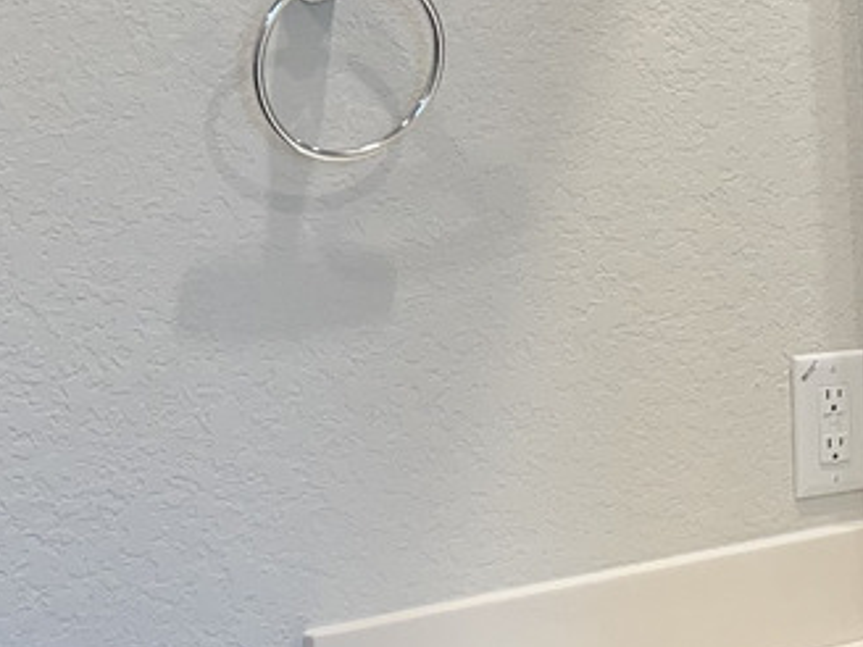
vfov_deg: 13.0
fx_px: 2842
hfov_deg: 16.4
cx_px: 1081
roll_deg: +2.7
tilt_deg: -2.8
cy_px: 187
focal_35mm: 114
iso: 64
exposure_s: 1/120
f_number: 1.5
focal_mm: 5.7
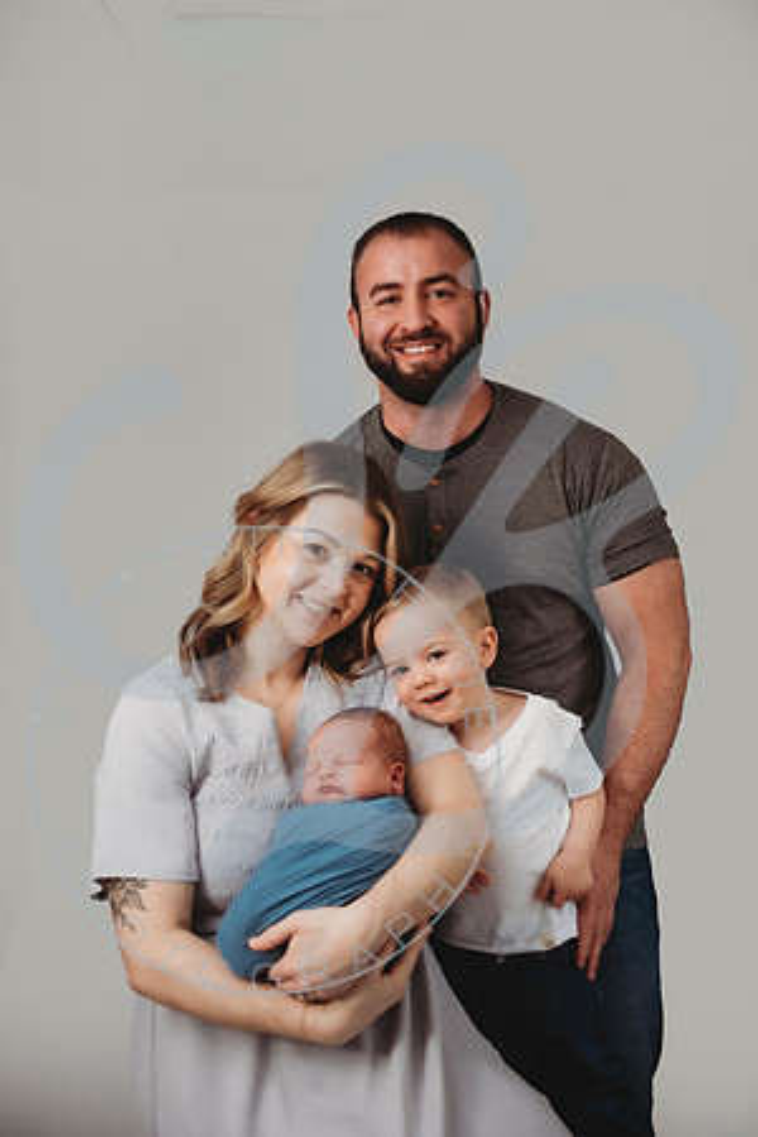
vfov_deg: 39.6
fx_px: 1579
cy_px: 568
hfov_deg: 27.0
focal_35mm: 50
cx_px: 379
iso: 100
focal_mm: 50
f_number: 2.8
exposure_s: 1/125
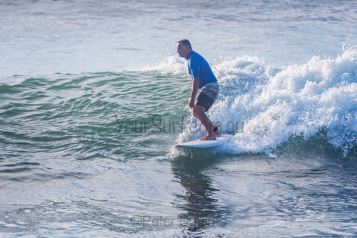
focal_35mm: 500
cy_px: 119
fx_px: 4959
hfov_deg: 4.1
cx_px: 178
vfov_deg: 2.8
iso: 100
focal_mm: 500
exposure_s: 1/800
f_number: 5.6
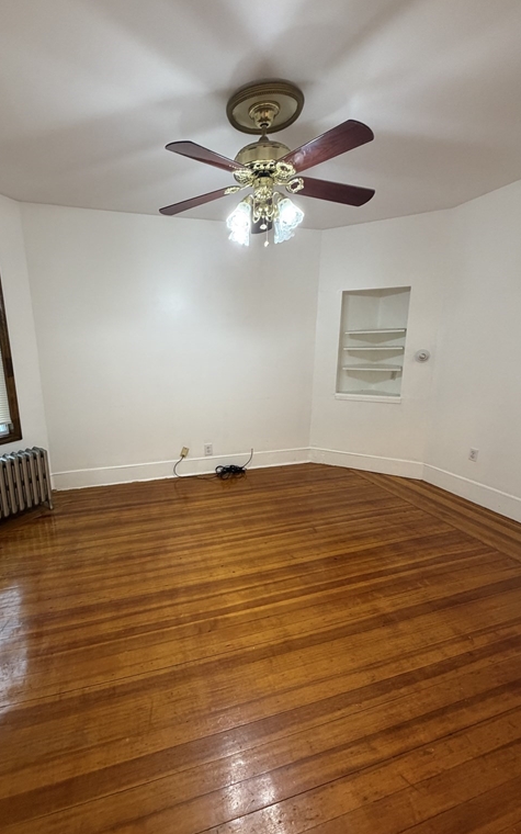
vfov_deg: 101.5
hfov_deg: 74.2
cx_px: 217
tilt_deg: -12.3
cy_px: 419
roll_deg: +0.5
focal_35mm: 15
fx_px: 341
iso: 320
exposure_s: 1/60
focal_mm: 2.22
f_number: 2.2
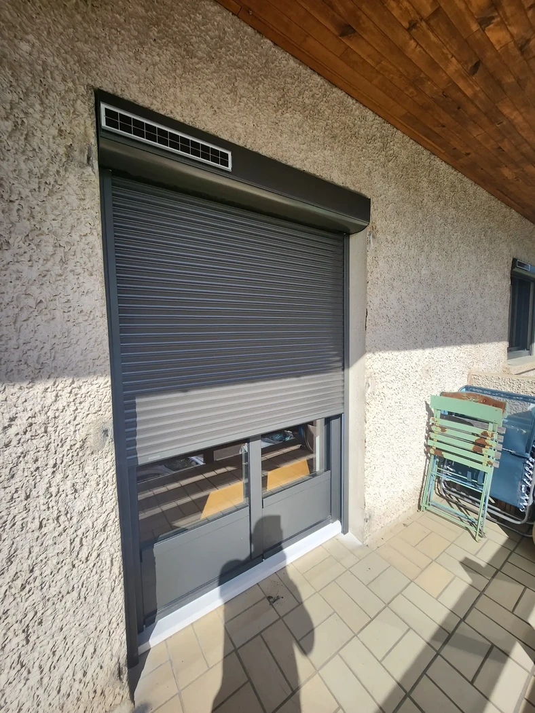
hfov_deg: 89.9
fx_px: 268
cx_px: 268
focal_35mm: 13
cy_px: 356
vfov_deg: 106.2
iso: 32
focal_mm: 1.74
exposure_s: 1/1053
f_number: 2.2
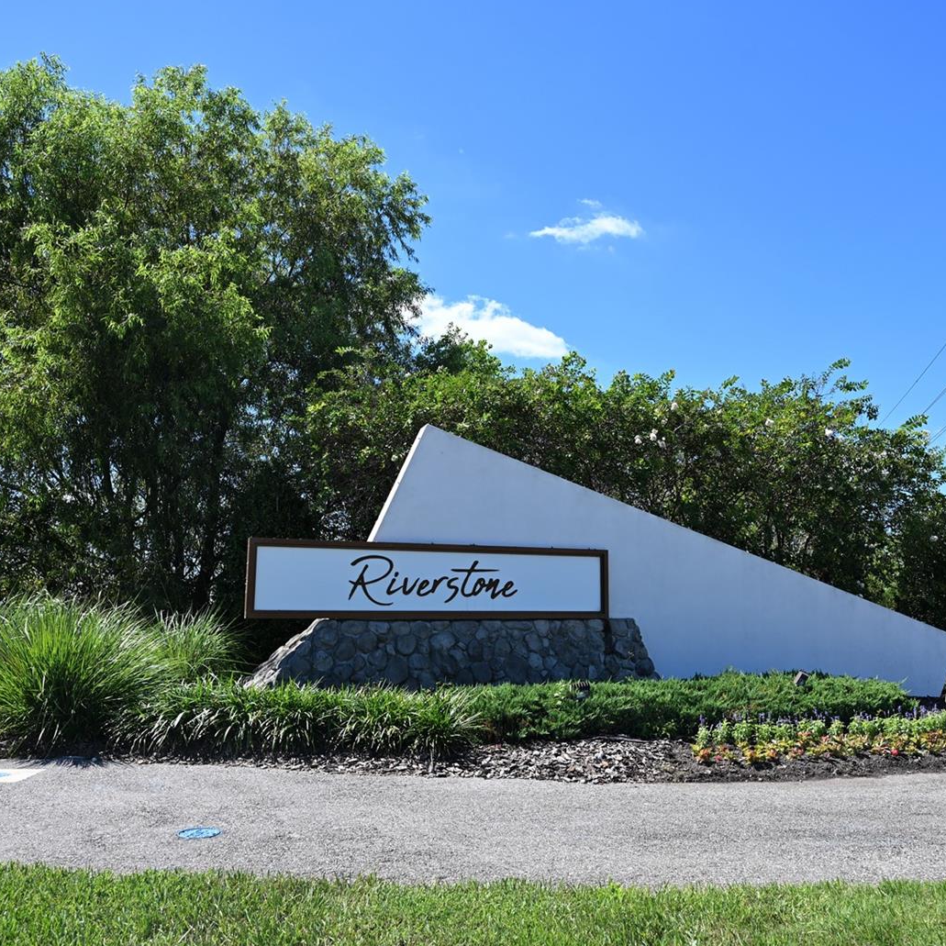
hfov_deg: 55.4
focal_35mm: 29
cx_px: 546
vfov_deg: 55.6
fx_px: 897
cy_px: 467
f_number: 6.3
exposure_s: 1/320
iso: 100
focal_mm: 22
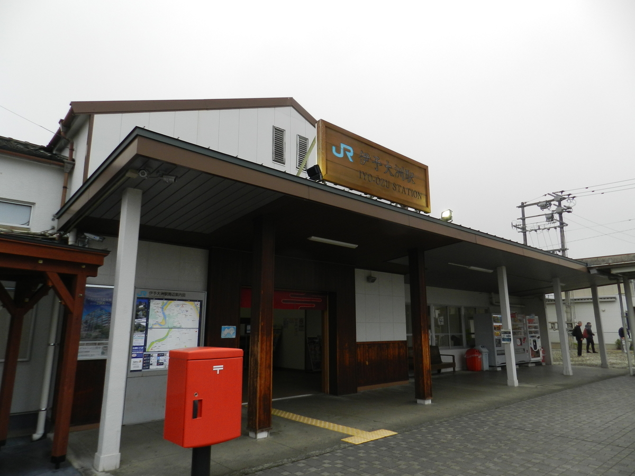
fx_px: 422
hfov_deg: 73.9
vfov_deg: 58.9
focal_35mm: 23
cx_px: 318
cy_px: 238
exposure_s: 1/200
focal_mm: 4
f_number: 3.4
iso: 160
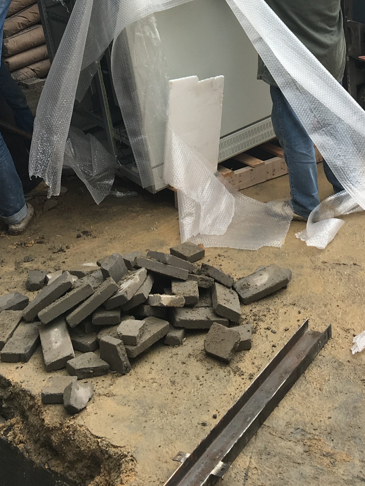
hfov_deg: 22.9
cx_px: 235
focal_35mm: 64
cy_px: -45
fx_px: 900
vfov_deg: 27.7
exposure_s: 1/121
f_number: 2.2
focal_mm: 4.15
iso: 25
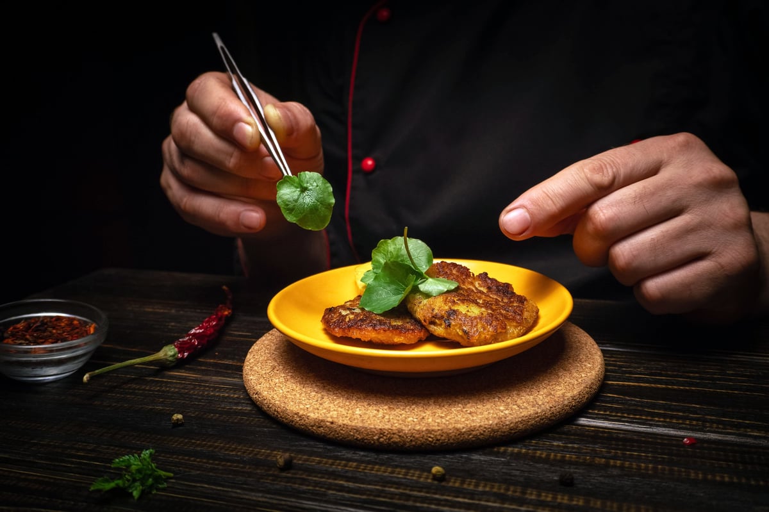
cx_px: 384
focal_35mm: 30
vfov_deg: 43.6
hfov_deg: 62.0
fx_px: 641
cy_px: 256
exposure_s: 1/80
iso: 200
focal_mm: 20
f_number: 5.6
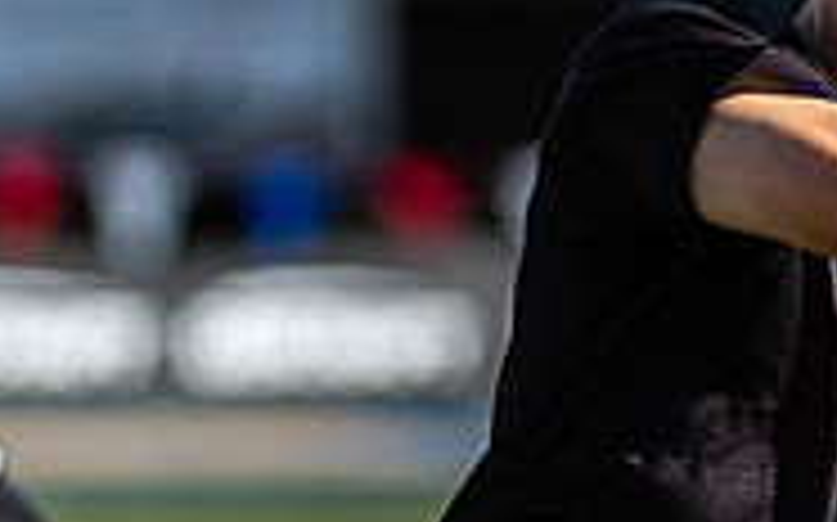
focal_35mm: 1190
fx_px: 27129
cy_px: 434
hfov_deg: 1.8
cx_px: 716
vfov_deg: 1.1
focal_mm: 250
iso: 100
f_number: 4
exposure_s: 1/1250
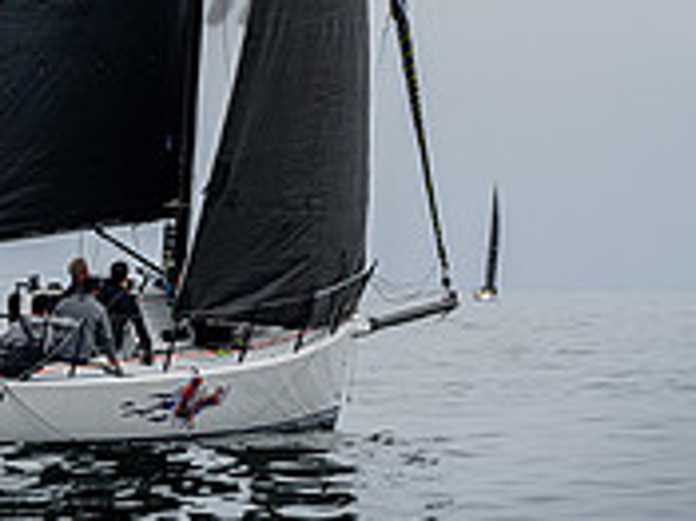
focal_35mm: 383
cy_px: -262
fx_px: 7695
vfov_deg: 3.9
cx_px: 115
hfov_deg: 5.2
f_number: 7.6
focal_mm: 155
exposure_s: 1/1600
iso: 800
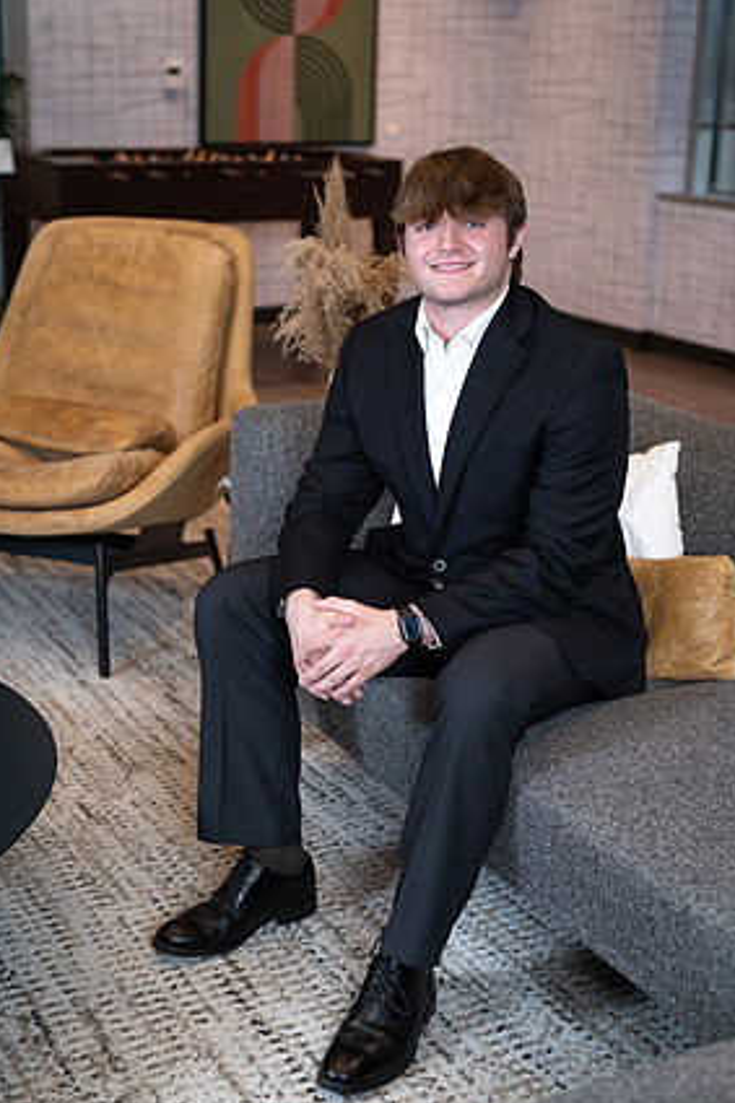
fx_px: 1624
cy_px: 537
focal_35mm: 53
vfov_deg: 37.5
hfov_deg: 25.5
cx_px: 358
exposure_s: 1/125
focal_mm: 50
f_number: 3.2
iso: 100
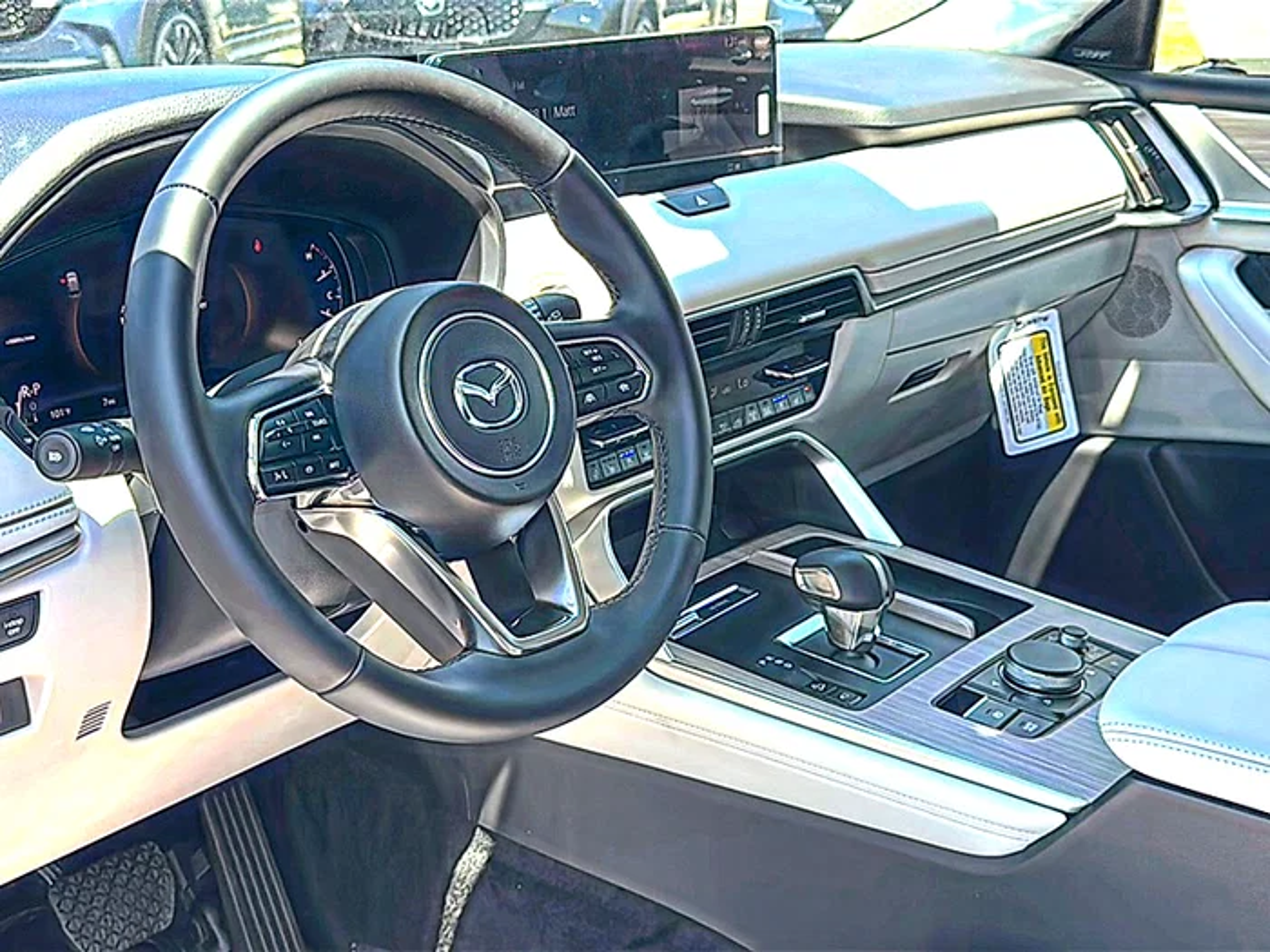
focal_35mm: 39
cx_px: 635
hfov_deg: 47.9
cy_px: 476
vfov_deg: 36.8
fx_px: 1431
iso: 125
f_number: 1.78
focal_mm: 6.86
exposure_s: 1/762
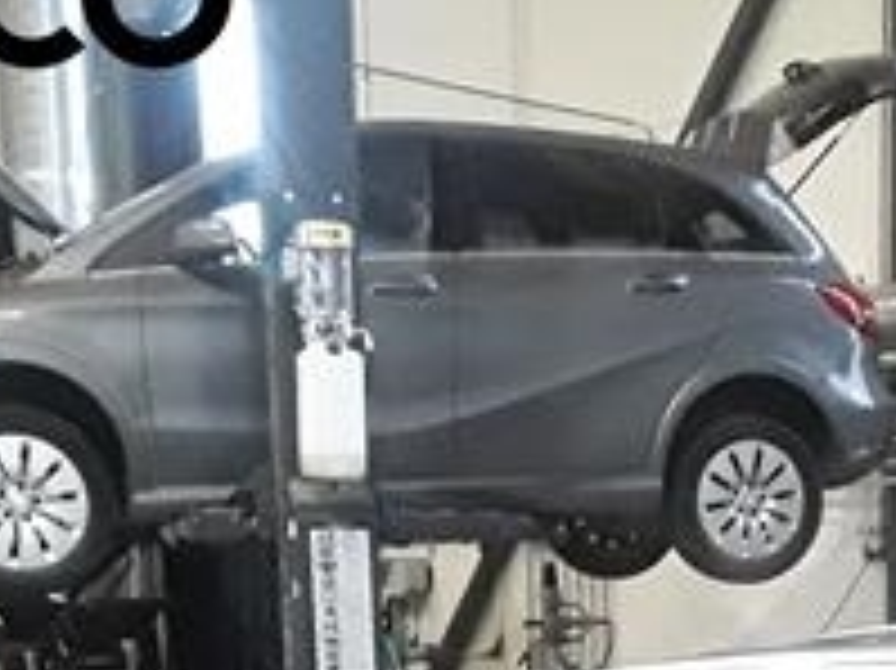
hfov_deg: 21.3
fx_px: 2328
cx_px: 806
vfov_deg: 15.2
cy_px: 994
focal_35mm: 90
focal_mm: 2.91
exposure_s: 1/25
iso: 500
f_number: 1.9
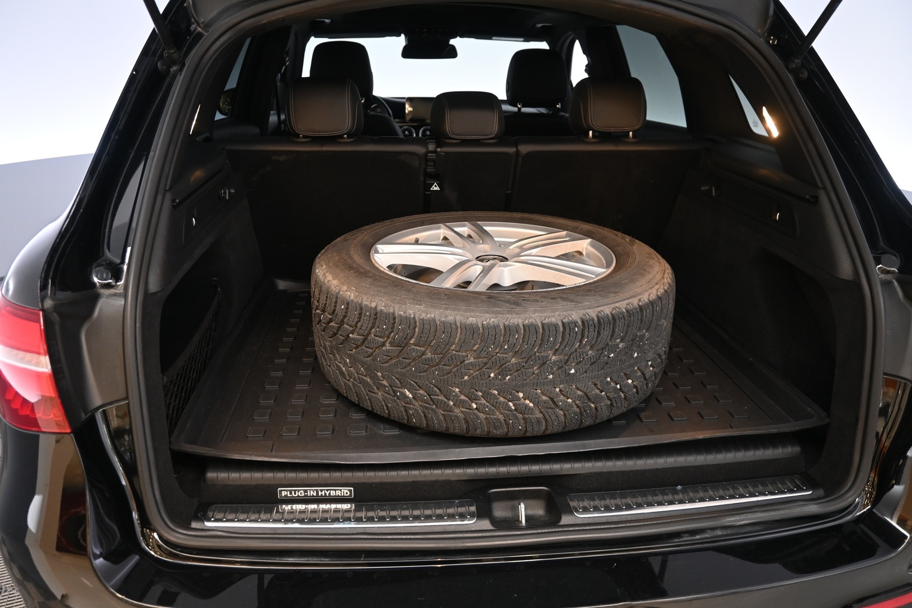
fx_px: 665
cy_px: 304
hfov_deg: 68.9
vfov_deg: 49.1
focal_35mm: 26
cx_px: 456
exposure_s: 1/30
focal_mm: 17.5
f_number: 3.5
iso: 1000
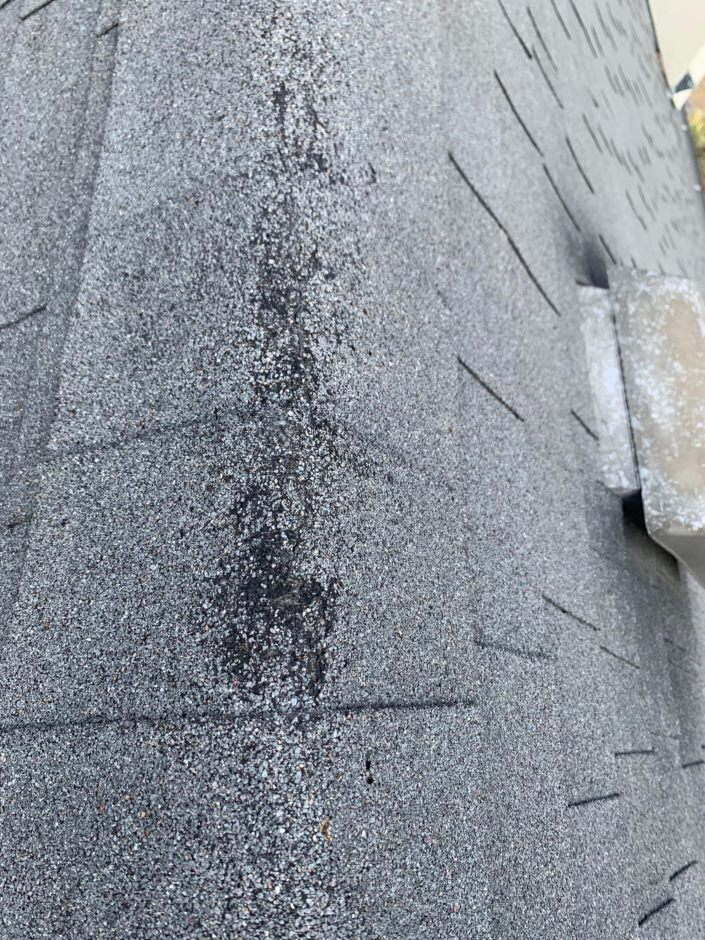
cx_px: 352
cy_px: 470
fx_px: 706
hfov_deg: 53.1
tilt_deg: -65.2
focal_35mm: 26
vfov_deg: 67.3
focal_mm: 4.25
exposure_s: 1/647
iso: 25
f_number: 1.8
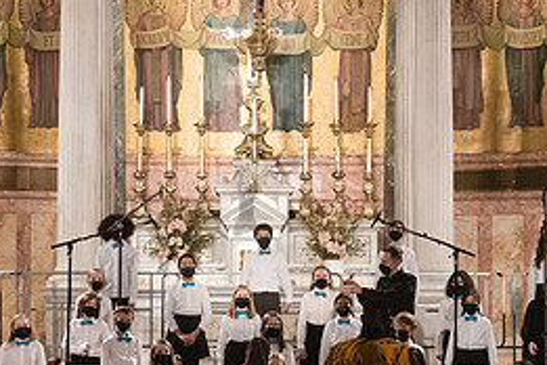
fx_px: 2765
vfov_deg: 7.5
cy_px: 198
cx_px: 245
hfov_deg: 11.3
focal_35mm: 182
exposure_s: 1/200
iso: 4000
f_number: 4
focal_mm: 80
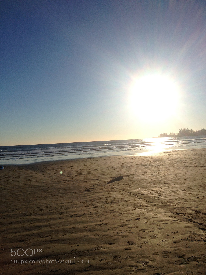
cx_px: 103
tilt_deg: +3.9
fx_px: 278
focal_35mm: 35
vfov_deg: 52.6
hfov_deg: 40.7
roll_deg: +5.7
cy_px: 138
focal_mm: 4.28
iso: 50
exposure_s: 1/5525
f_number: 2.4
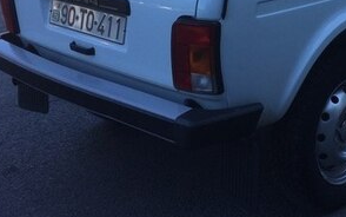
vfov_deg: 18.0
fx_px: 651
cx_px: 278
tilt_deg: -10.7
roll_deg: +0.9
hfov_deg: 29.1
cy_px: -40
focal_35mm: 69
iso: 32
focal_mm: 4.15
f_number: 2.2
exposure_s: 1/554
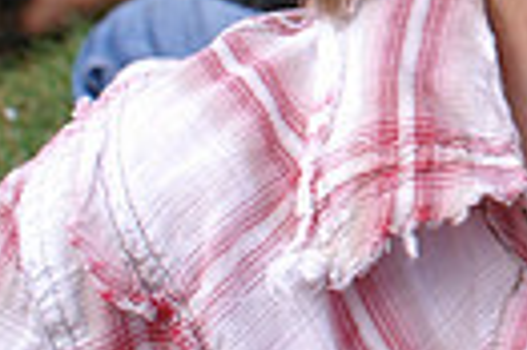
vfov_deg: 10.6
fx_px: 1754
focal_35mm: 120
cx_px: 837
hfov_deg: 15.5
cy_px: -318
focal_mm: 18
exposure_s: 1/50
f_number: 6.3
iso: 100
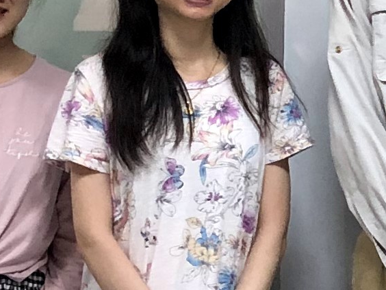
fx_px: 2230
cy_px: -22
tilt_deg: -0.8
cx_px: 540
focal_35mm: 200
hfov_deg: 9.7
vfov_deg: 7.4
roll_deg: -0.1
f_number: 1.8
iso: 40
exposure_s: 1/30
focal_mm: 3.99
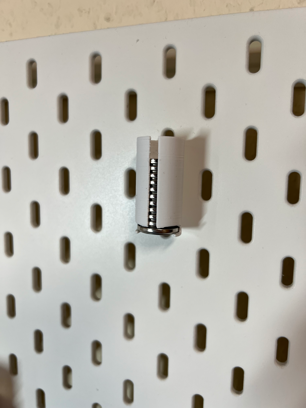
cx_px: 153
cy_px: 204
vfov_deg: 67.3
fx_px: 306
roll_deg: -0.7
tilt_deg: -6.6
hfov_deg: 53.1
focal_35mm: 26
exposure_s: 1/121
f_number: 1.5
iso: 125
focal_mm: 5.7
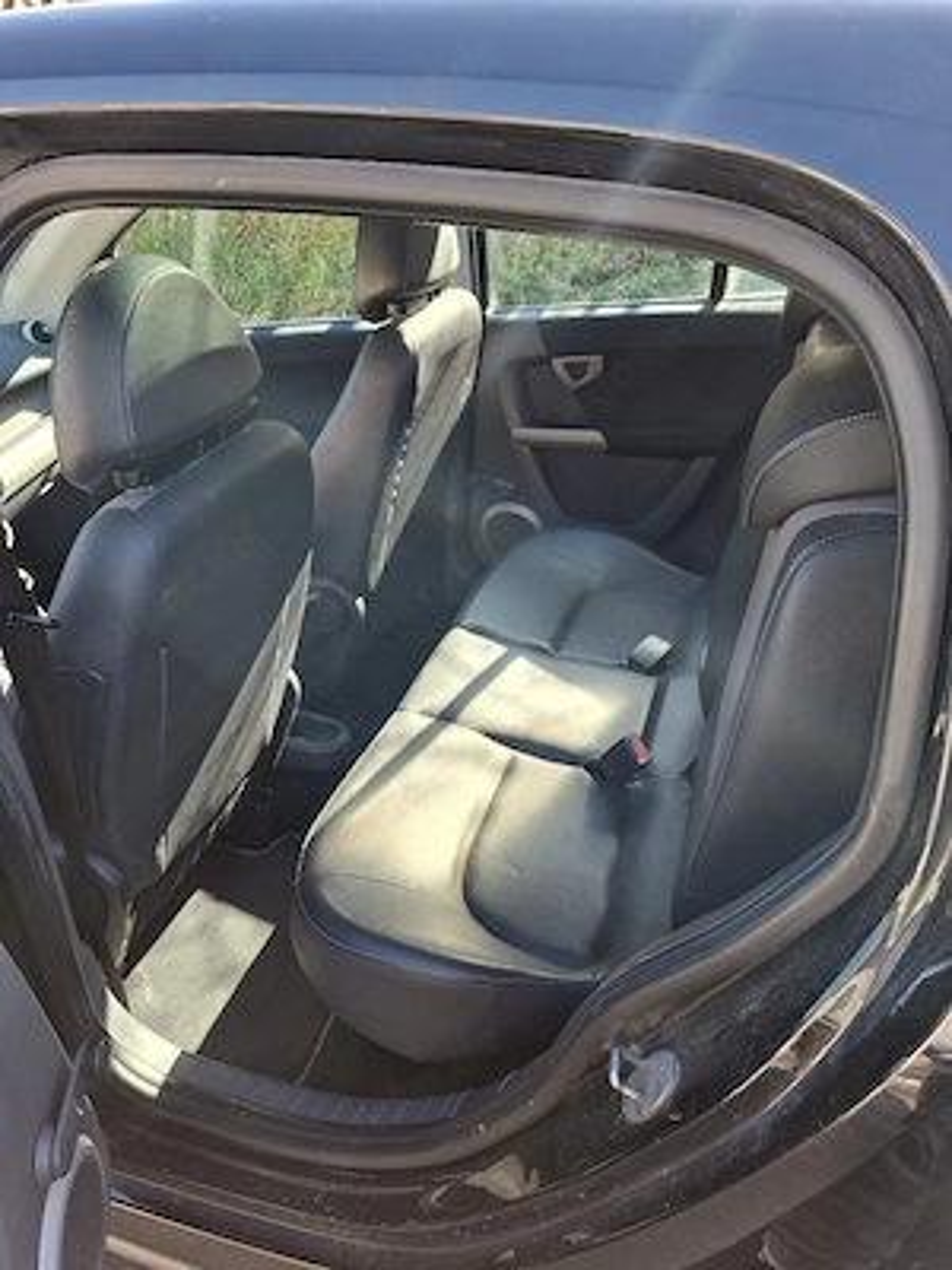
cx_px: 476
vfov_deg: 73.9
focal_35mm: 23
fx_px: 843
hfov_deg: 58.9
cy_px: 635
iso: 50
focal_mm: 5.54
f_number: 1.8
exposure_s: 1/100
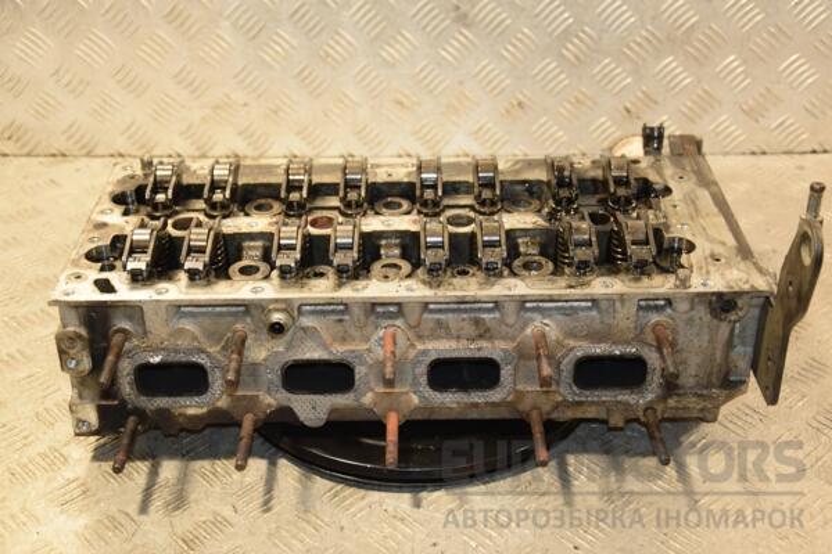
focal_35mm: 52
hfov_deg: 37.9
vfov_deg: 25.8
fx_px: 1213
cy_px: 277
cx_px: 416
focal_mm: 35
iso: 800
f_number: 5
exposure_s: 1/100
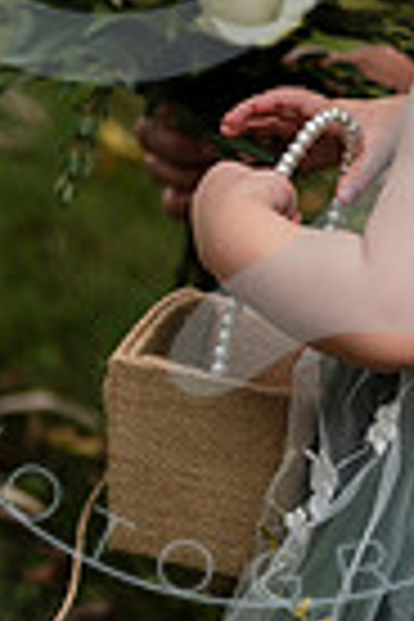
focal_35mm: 378
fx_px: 6520
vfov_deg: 5.4
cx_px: 477
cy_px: -153
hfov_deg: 3.6
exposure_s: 1/800
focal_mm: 116
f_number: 2.8
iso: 400
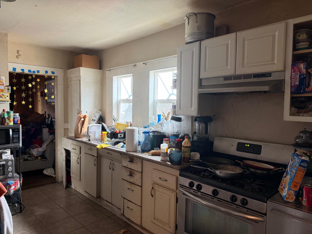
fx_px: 216
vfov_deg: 56.8
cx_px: 156
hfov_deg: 71.6
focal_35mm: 24
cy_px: 117
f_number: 1.78
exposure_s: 1/60
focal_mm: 6.76
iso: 250
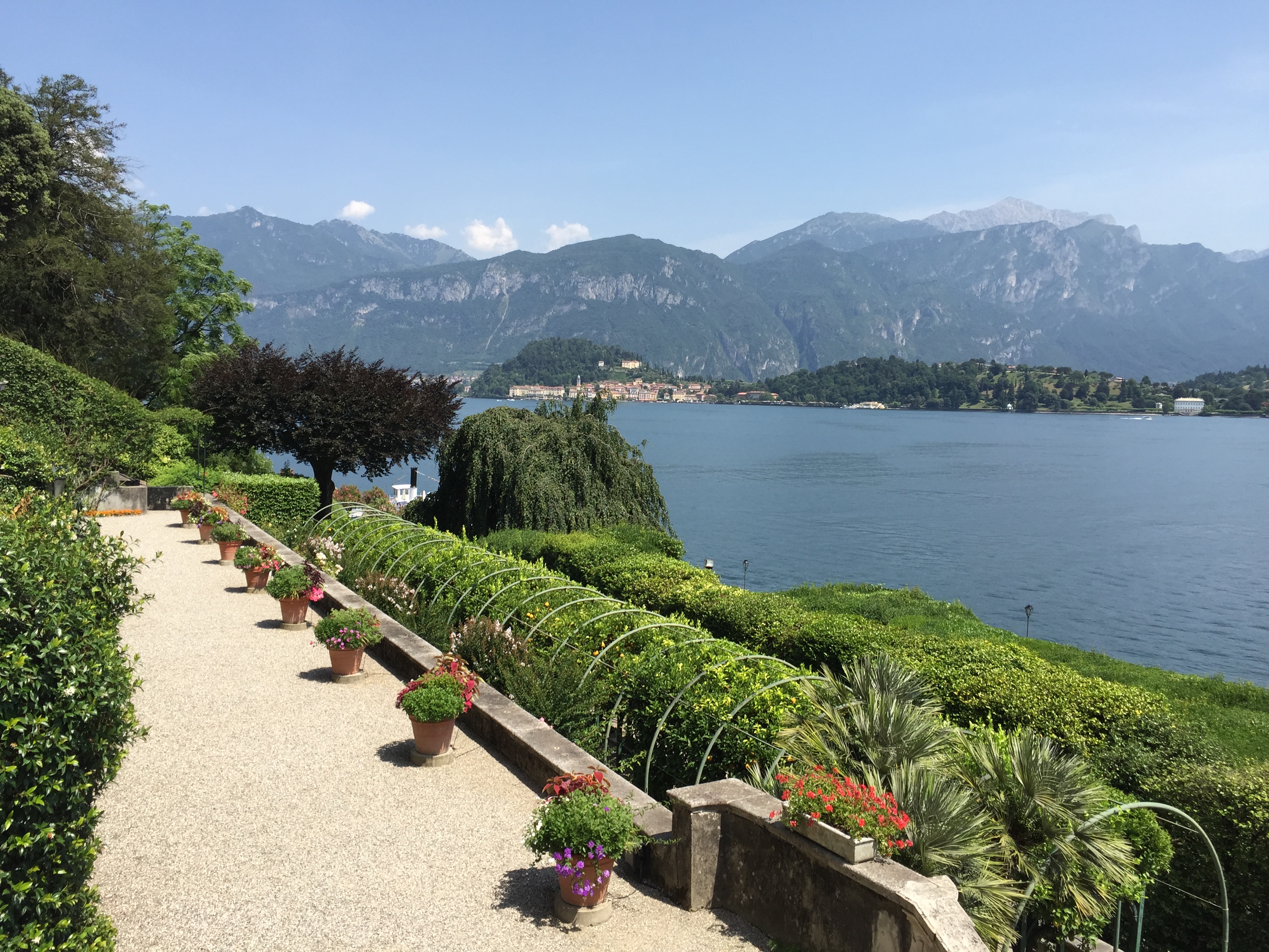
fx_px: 1063
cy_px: 476
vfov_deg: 48.2
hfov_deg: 61.7
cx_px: 634
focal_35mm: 29
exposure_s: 1/1364
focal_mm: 4.15
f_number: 2.2
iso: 32
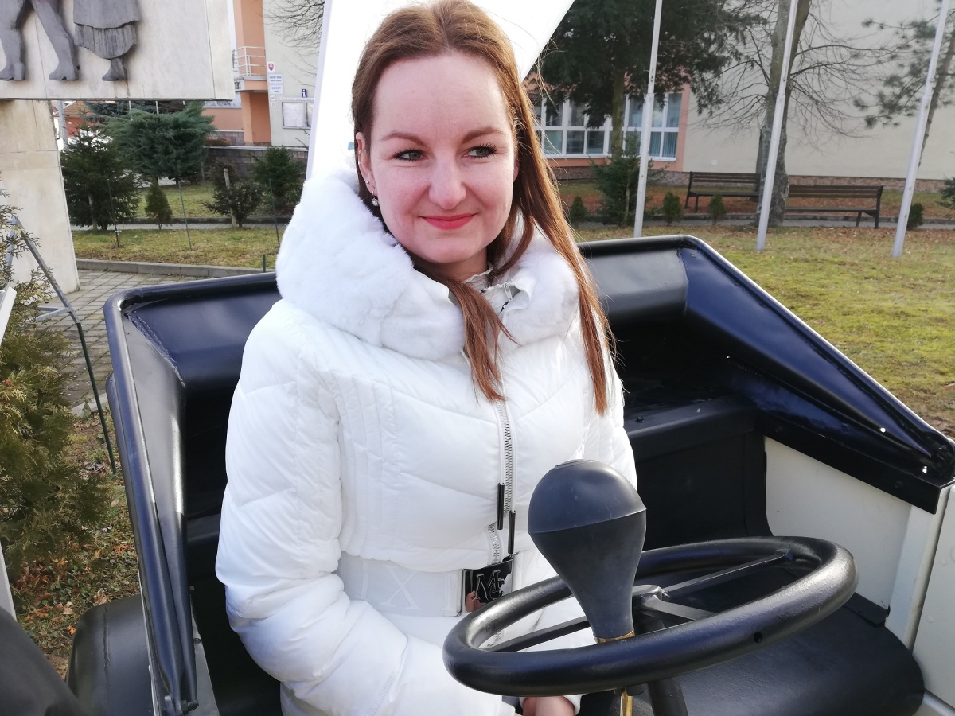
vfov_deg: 53.1
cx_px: 478
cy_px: 358
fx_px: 717
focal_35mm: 26
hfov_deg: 67.3
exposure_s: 1/144
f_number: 2.2
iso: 50
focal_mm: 3.81
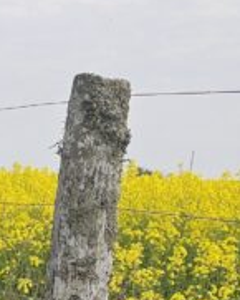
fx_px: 1127
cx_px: -386
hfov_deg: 10.1
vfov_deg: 14.5
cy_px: 390
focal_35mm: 127
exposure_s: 1/493
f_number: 1.7
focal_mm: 6.3
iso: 10
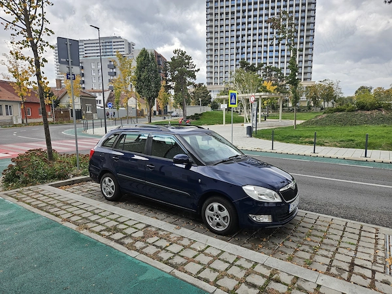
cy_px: 147
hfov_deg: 73.9
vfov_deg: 58.9
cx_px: 196
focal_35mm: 23
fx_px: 260
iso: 25
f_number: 1.8
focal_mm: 5.4
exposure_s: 1/560
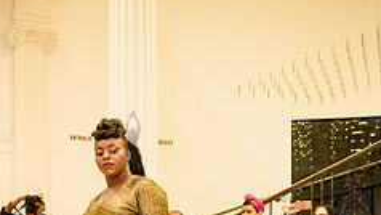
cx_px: 131
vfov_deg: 15.2
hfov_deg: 28.1
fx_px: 758
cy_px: 293
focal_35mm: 75
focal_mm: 28
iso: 4000
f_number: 3.5
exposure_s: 1/200
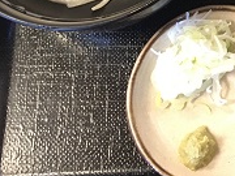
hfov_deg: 20.7
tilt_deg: -68.0
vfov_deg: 15.7
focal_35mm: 87
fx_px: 591
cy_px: -83
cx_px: 296
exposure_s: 1/20
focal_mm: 4.15
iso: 200
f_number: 2.2
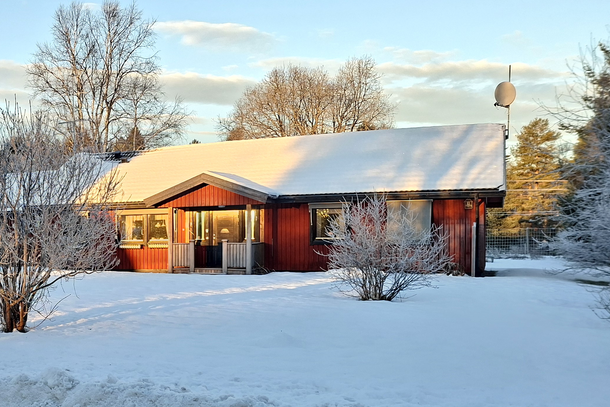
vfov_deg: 29.1
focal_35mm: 46
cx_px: 25
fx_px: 779
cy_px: 265
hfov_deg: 38.7
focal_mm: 5.54
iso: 50
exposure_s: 1/100
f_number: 1.8
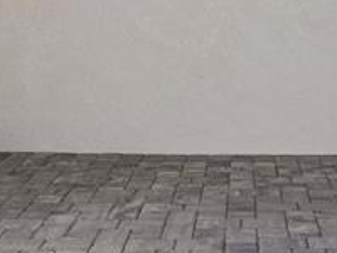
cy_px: 25
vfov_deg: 19.5
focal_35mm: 74
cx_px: 177
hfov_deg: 26.3
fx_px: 720
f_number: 7.1
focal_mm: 10
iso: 100
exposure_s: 1/160
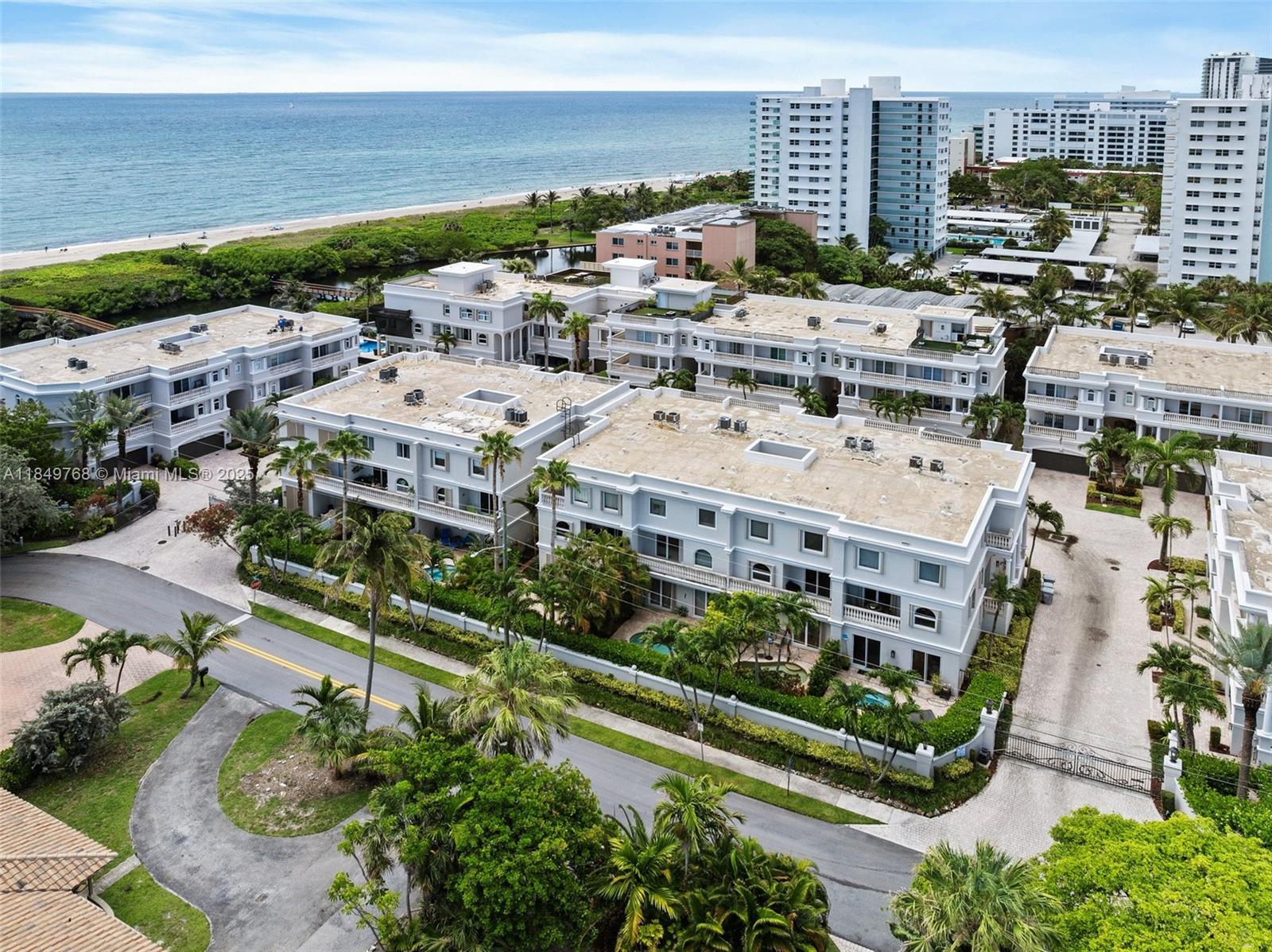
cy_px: 476
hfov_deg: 71.6
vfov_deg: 56.7
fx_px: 881
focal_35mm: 24
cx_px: 636
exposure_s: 1/1250
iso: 130
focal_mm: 12.29
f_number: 2.8
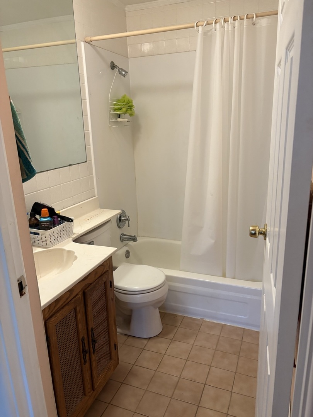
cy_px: 208
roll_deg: +0.8
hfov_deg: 53.1
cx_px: 156
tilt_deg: -16.0
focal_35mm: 26
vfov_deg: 67.3
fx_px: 313
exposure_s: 1/60
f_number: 1.6
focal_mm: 5.96
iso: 250
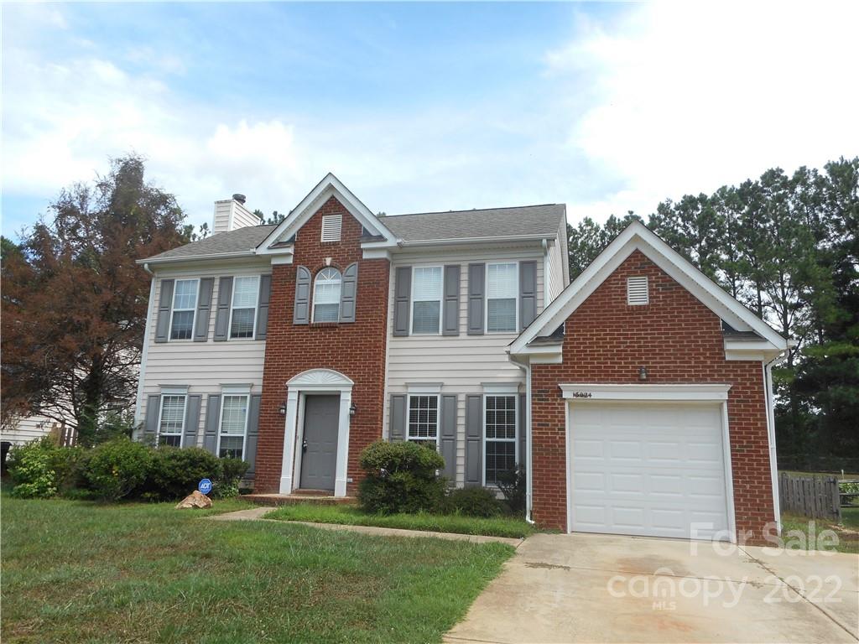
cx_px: 430
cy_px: 322
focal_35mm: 25
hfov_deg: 69.4
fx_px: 620
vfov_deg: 54.9
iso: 80
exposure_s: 1/400
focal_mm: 4.5
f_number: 3.7
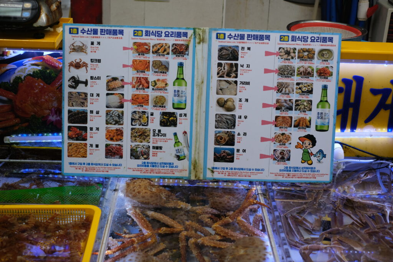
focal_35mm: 53
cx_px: 196
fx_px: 579
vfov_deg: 25.5
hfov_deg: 37.5
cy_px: 131
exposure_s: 1/210
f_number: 2.5
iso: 160
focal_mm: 35
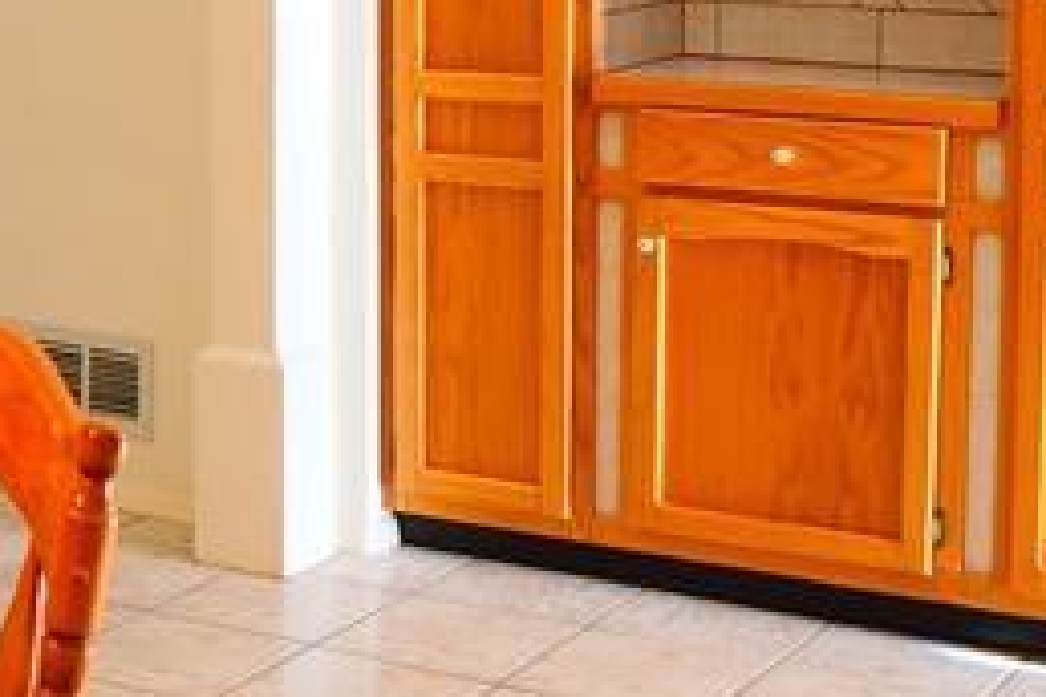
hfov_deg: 21.7
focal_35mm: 91
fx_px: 2657
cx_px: 81
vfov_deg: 14.7
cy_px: -4
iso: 500
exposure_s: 1/60
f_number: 4
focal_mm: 21
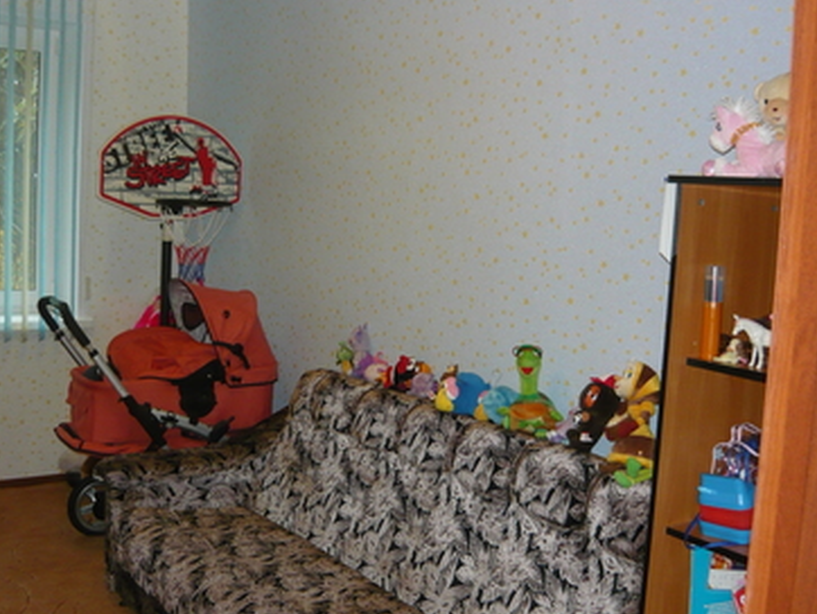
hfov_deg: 45.7
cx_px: 399
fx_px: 968
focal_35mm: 41
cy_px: 271
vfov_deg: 35.1
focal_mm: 5.5
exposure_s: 1/30
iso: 200
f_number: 2.8
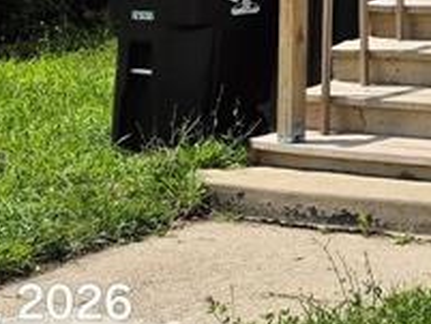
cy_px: -382
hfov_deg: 14.4
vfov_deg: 11.2
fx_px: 1458
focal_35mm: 117
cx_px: 830
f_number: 1.8
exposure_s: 1/2280
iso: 25
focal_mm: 5.4
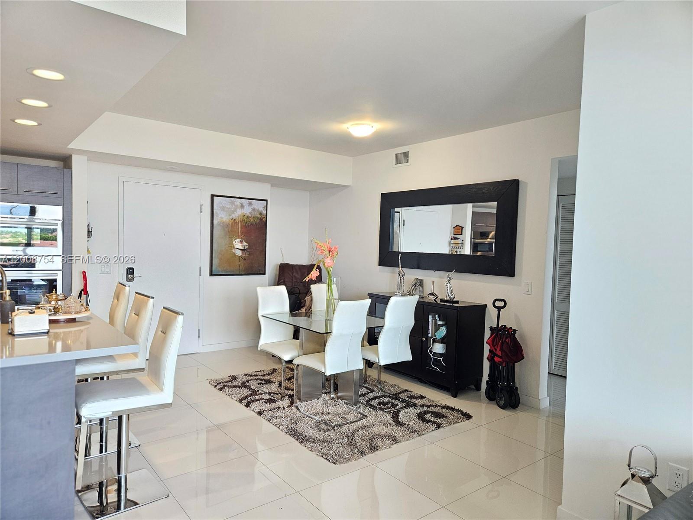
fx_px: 460
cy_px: 260
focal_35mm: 23
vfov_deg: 58.9
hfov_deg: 73.9
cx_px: 346
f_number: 1.8
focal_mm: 5.4
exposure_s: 1/120
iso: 250
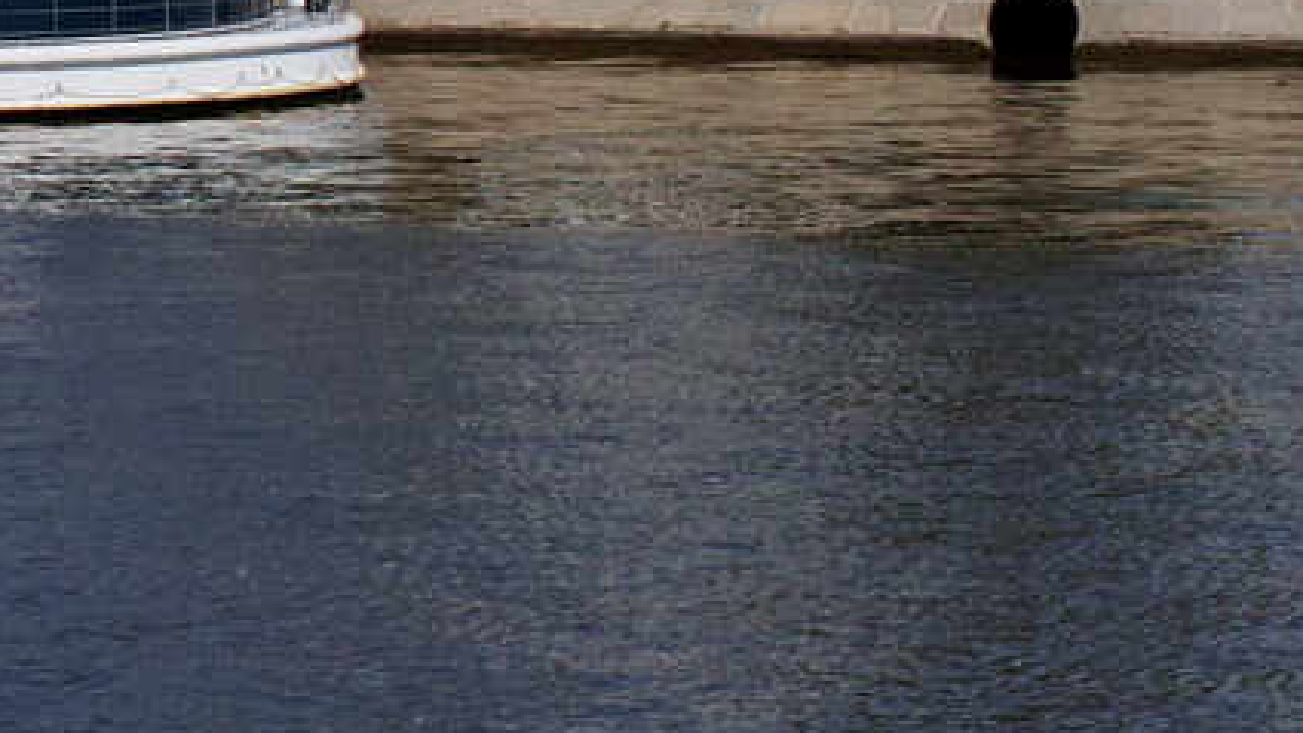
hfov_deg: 7.2
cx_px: -978
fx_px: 10123
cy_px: -534
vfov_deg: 4.1
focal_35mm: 293
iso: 100
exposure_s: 1/1000
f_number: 5.6
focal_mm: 50
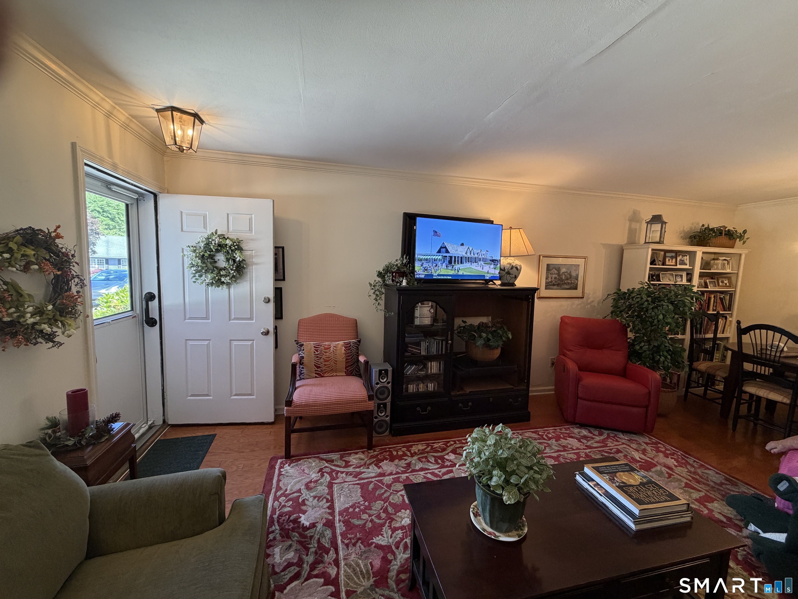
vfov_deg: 85.7
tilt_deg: -5.7
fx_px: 323
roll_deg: -1.2
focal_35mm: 14
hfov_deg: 102.1
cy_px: 300
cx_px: 399
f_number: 2.2
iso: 200
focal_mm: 2.22
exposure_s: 1/60
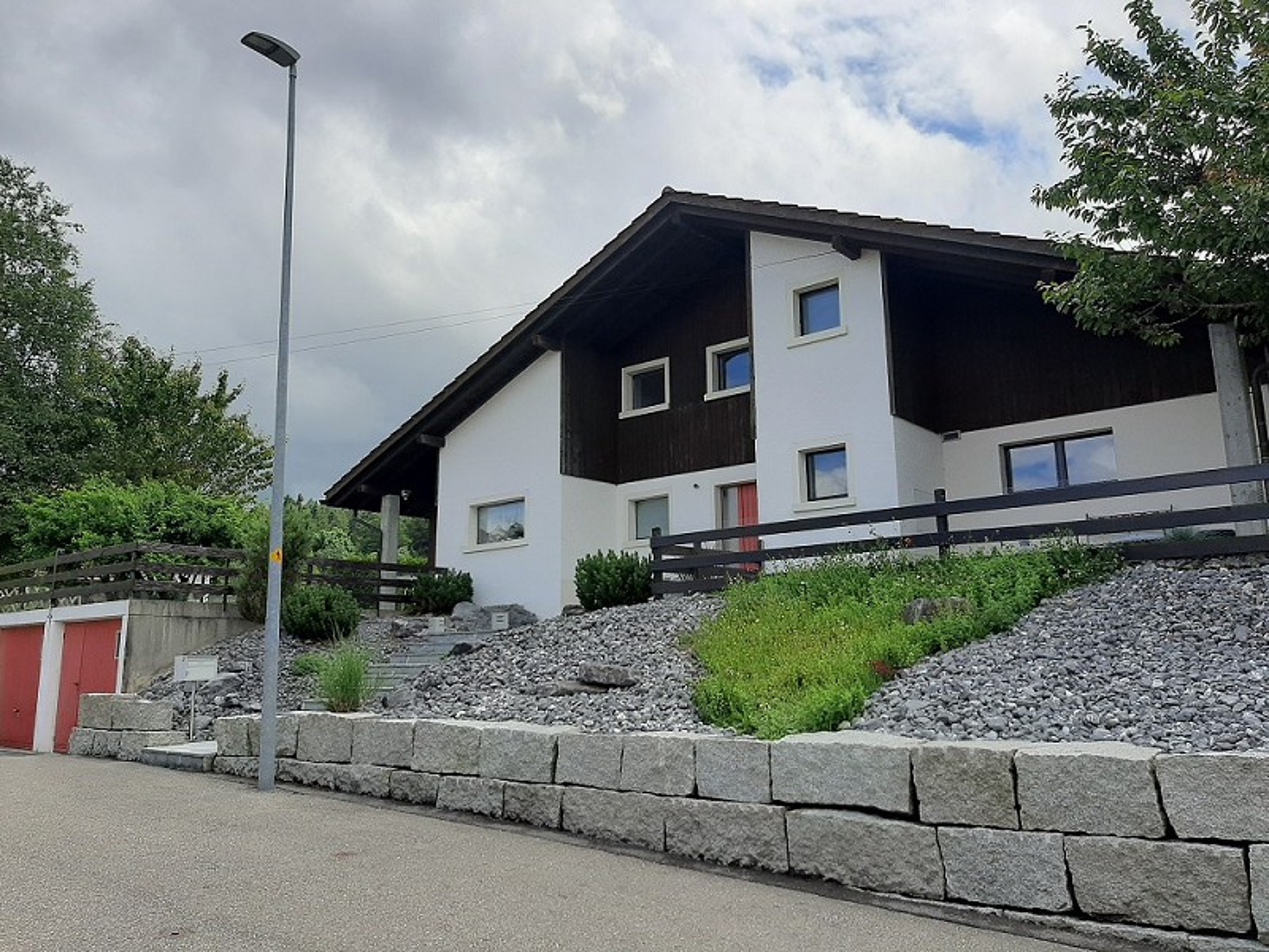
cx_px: 634
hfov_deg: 65.3
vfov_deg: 51.4
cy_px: 476
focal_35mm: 27
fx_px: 990
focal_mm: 3.93
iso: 40
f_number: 1.7
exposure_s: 1/3663
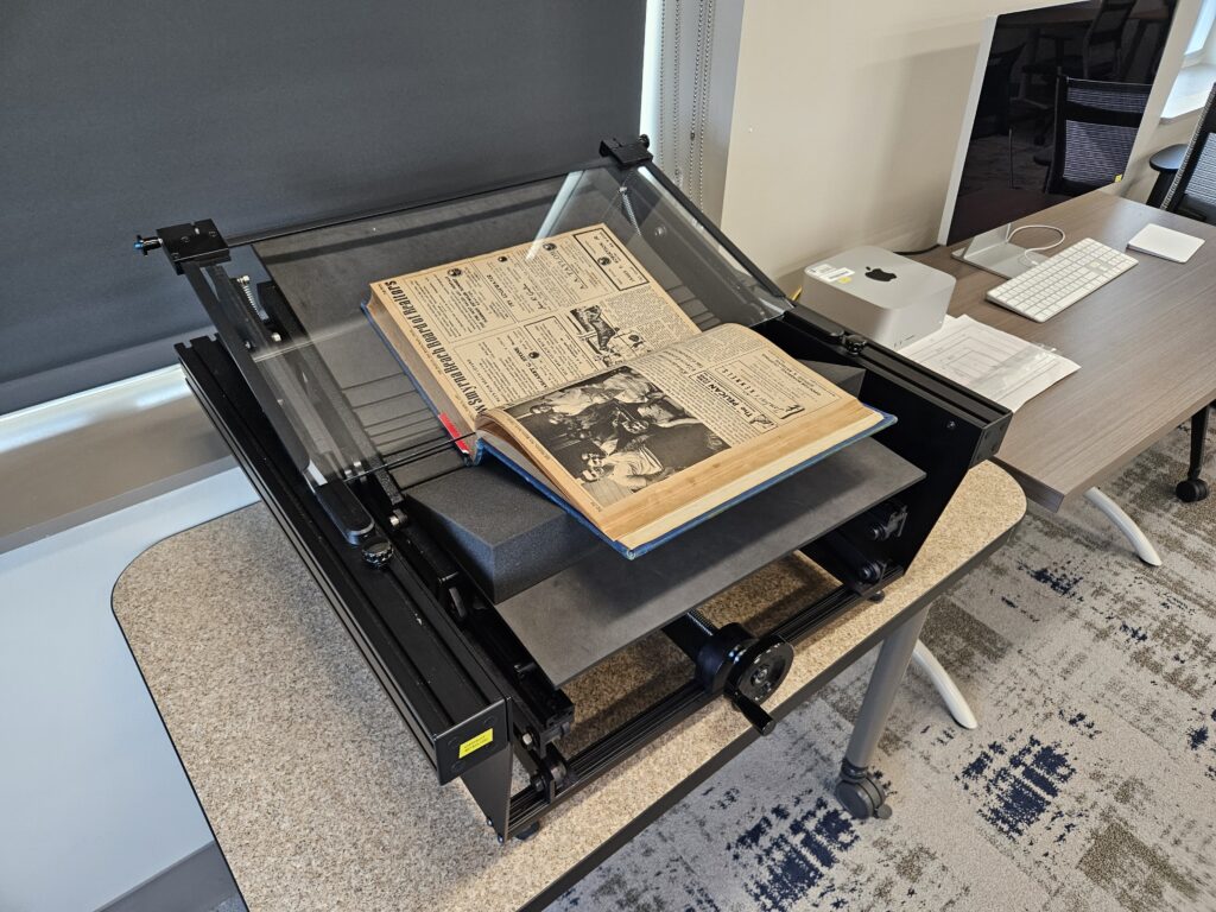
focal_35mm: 23
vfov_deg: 58.9
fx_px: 808
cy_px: 456
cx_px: 608
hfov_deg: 73.9
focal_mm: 5.4
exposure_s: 1/120
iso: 320
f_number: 1.8
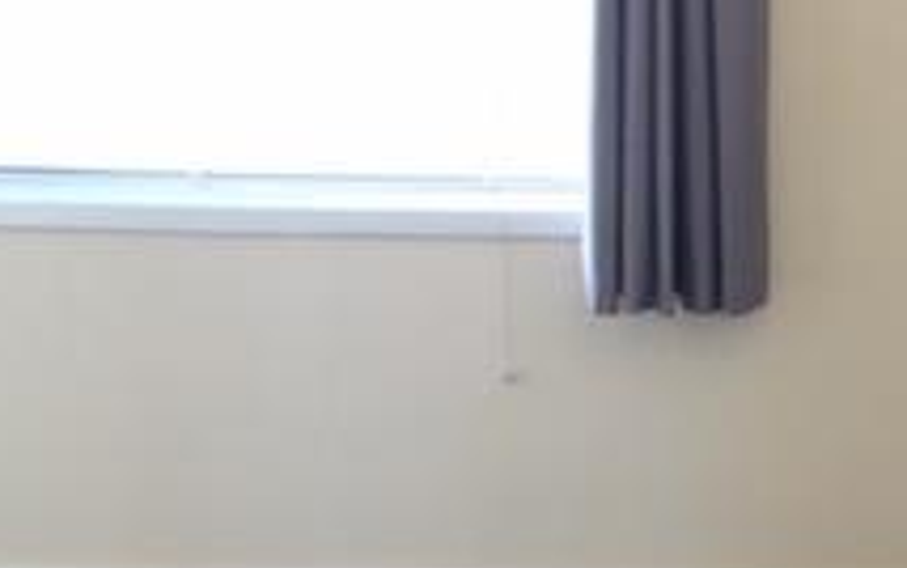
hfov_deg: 21.9
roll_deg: -2.1
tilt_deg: -24.3
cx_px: 856
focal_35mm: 92
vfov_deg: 13.8
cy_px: 665
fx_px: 2275
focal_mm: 4.15
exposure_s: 1/33
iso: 40
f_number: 2.2
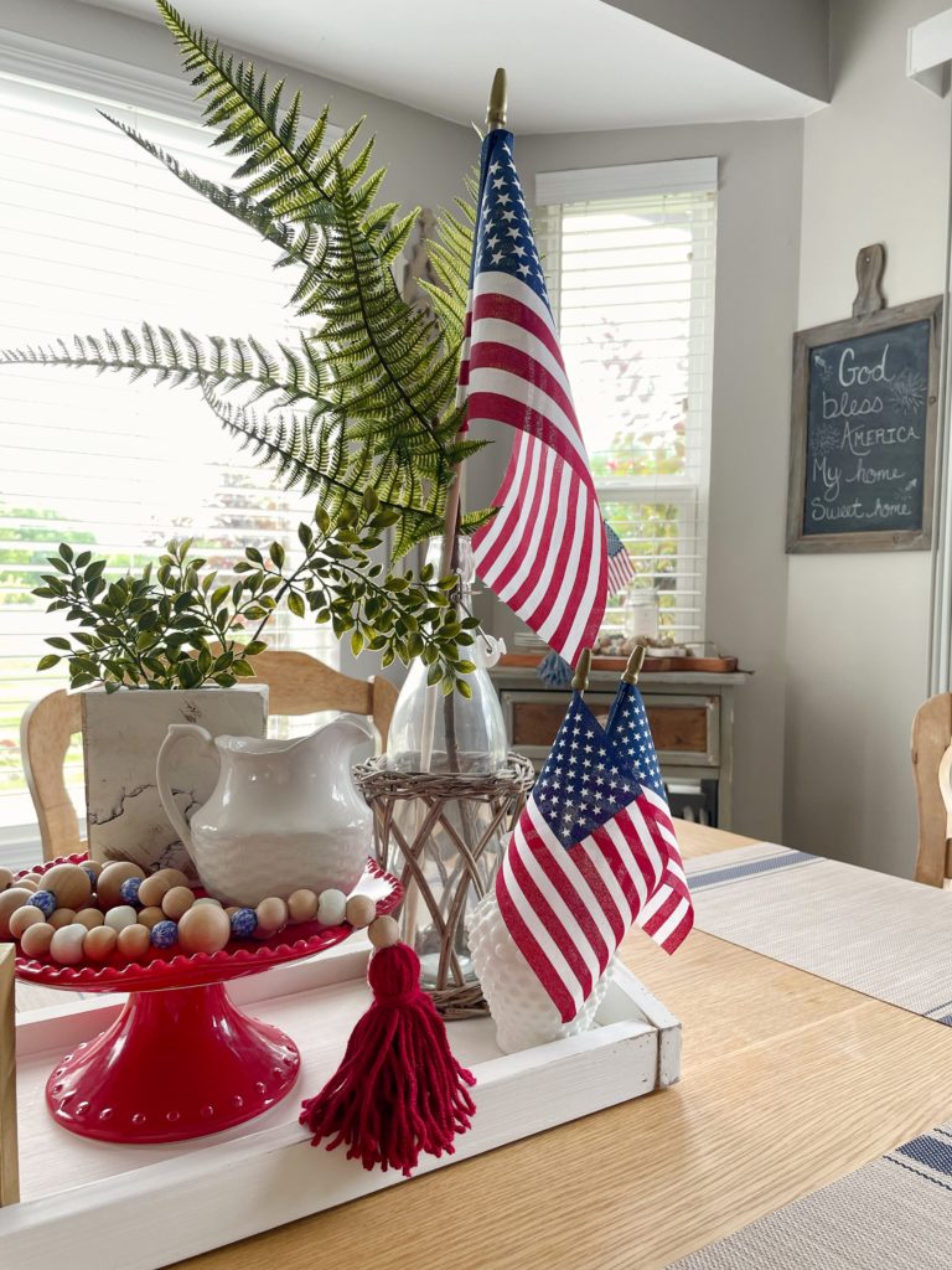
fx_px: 953
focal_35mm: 26
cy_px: 635
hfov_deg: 53.1
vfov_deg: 67.3
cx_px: 476
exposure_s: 1/121
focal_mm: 4.2
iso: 64
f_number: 1.6
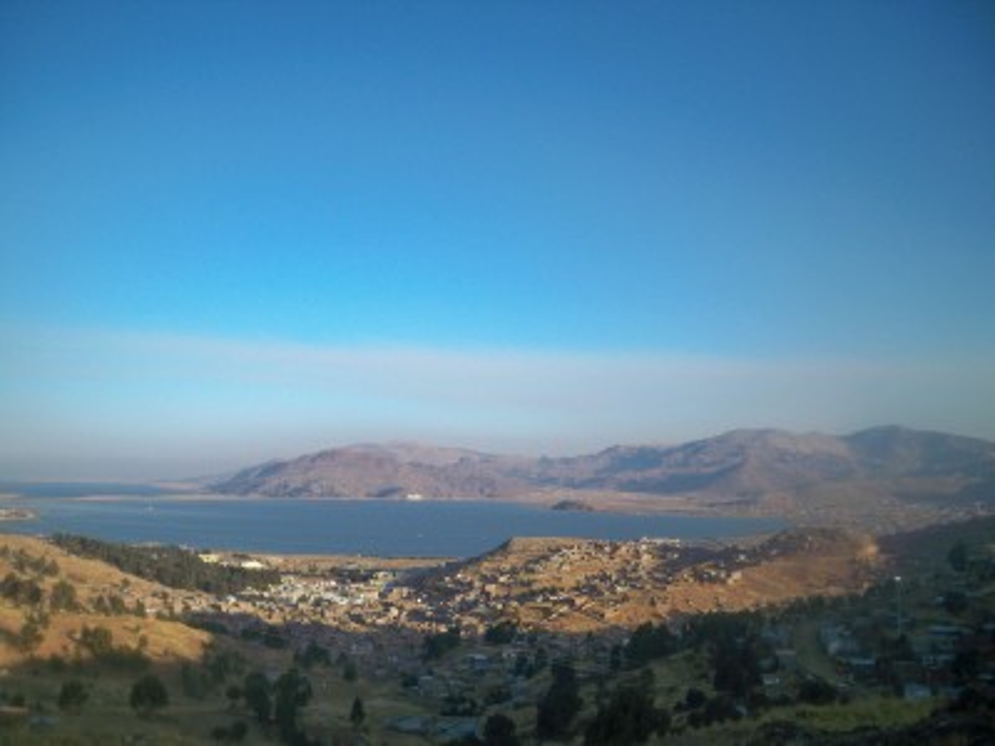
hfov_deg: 52.6
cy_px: 373
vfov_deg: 40.7
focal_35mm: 35
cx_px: 498
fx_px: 1006
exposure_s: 1/640
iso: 64
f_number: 3.1
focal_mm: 6.3
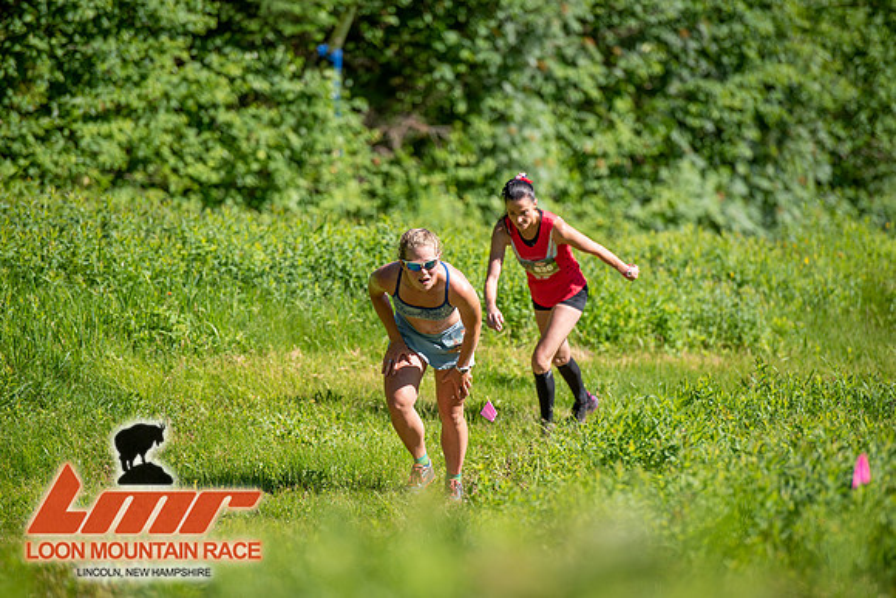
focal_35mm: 195
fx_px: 4854
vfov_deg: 7.0
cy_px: 299
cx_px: 448
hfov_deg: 10.5
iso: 100
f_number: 3.5
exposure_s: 1/640
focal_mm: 195
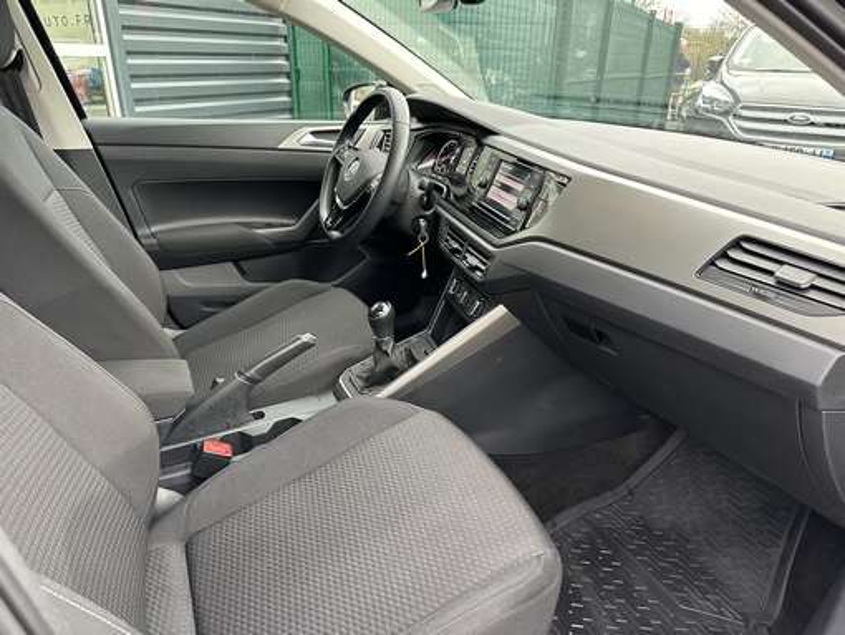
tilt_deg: -24.5
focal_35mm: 24
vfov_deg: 56.9
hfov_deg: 71.6
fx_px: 586
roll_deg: -0.7
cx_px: 422
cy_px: 318
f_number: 1.78
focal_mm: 6.86
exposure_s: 1/67
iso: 250
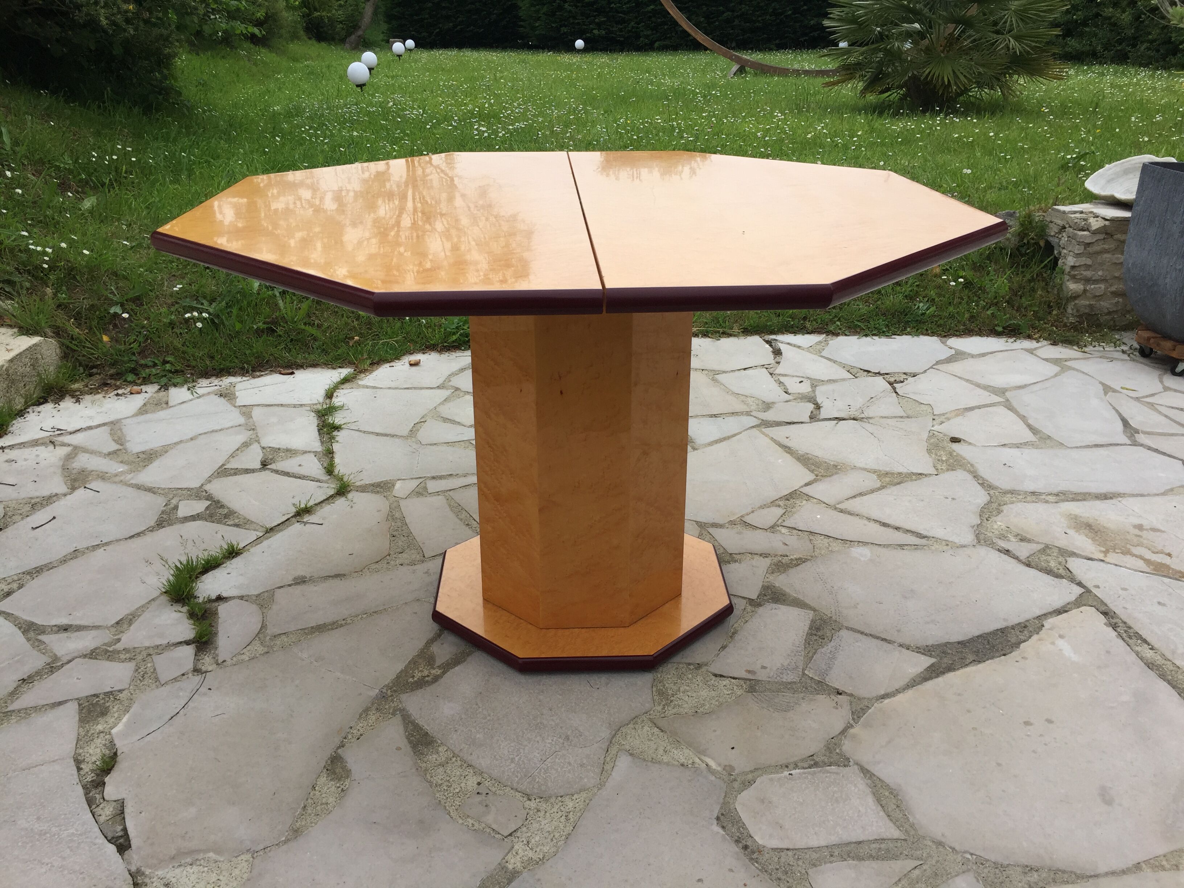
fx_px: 992
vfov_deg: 48.2
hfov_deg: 61.7
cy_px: 444
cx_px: 592
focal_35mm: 29
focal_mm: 4.15
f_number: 2.2
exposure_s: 1/1199
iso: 32
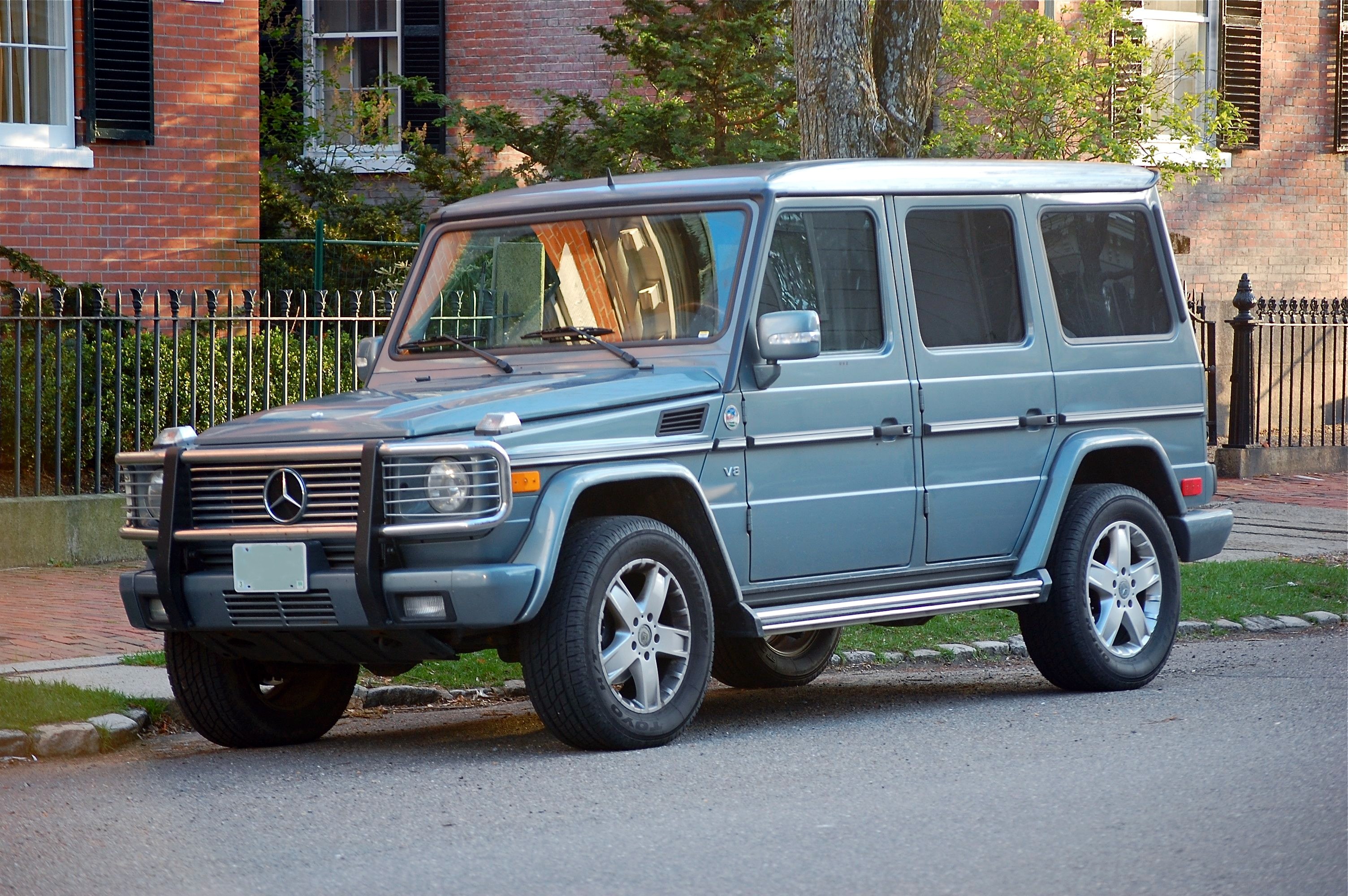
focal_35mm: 129
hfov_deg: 15.9
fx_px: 4826
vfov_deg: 10.6
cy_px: 448
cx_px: 674
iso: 200
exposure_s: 1/50
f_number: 4.5
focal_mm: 86
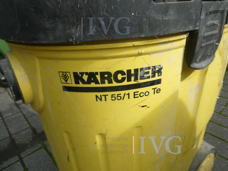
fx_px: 158
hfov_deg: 71.6
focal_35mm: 24
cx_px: 114
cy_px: 86
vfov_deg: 56.8
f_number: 3.3
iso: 80
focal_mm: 4.3
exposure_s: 1/320
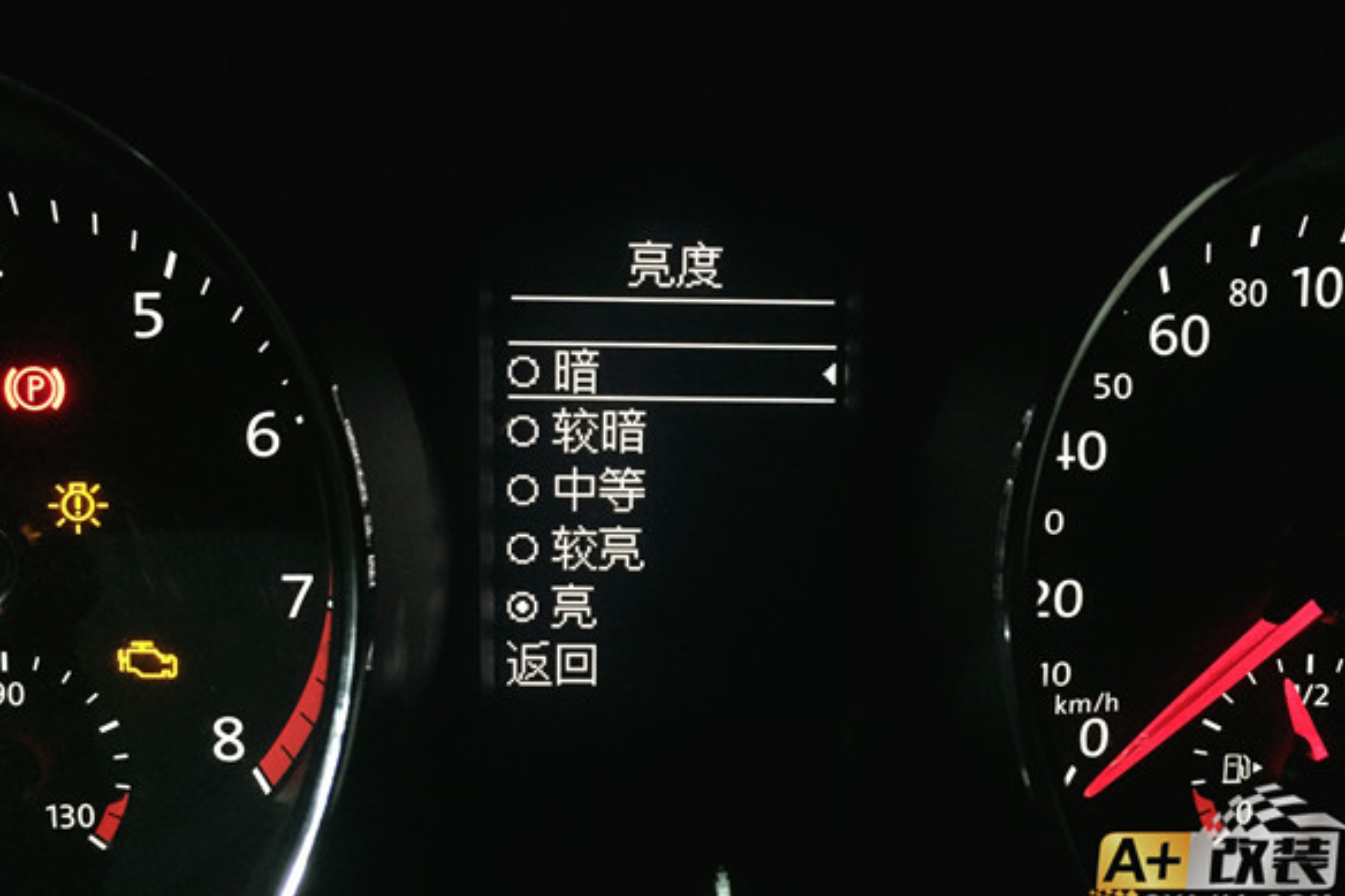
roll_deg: -1.5
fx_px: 1158
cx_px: 666
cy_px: 465
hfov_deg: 60.3
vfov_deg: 42.3
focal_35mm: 31
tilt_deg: -27.5
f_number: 2.2
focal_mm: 4.15
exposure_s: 1/30
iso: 250
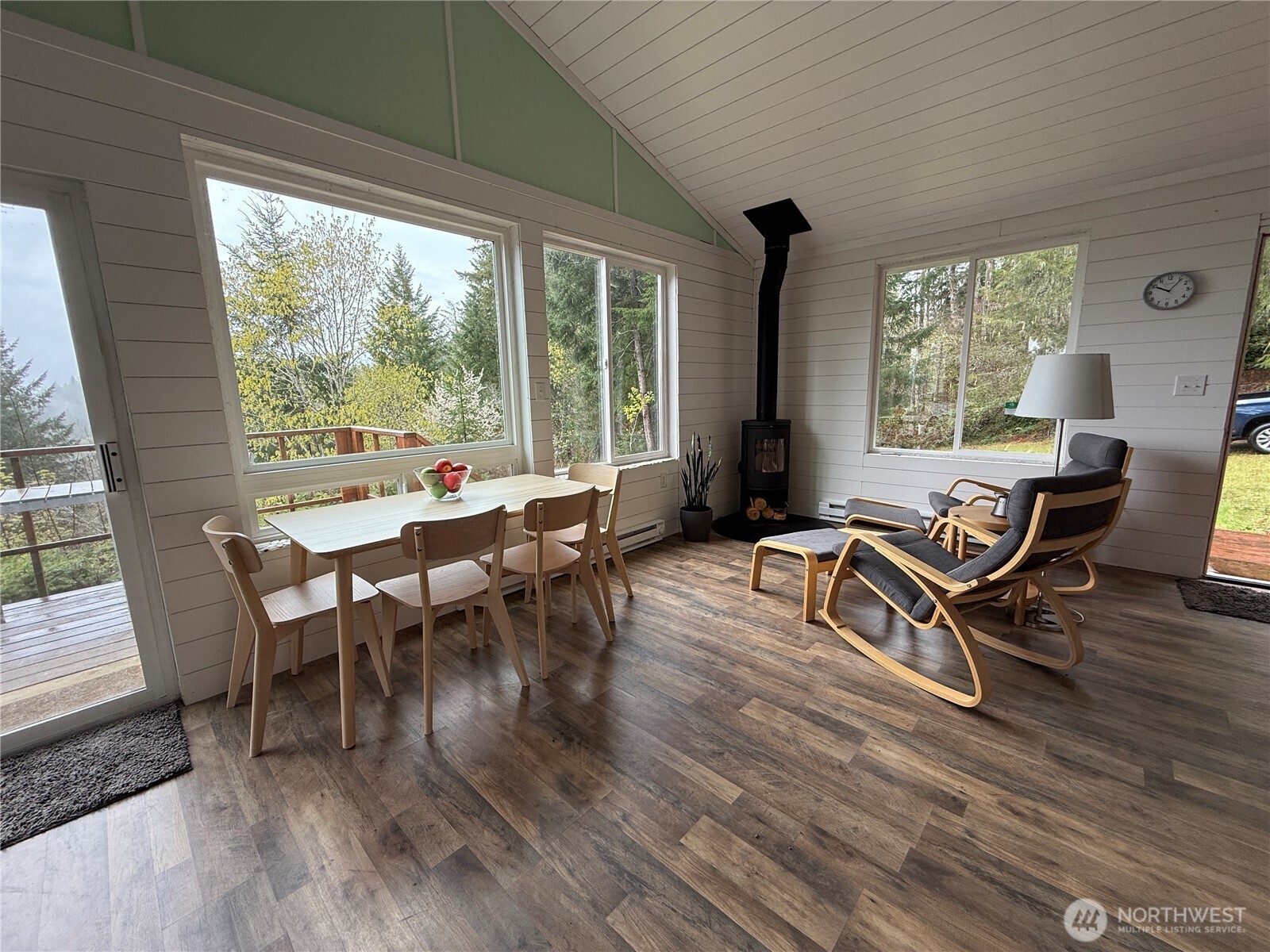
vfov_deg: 85.7
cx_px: 635
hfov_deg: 102.1
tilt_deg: -9.9
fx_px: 514
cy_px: 476
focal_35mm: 14
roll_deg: +1.1
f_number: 2.2
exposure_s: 1/118
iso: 64
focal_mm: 2.22
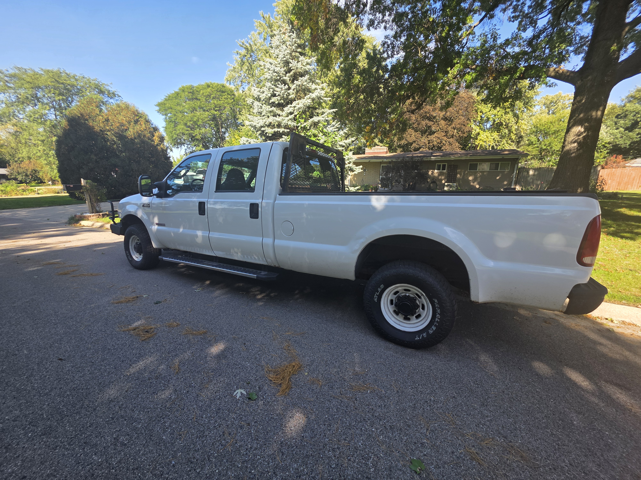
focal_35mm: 13
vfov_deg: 89.9
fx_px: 241
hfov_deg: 106.2
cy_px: 240
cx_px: 320
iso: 40
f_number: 1.9
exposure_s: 1/441
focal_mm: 2.2
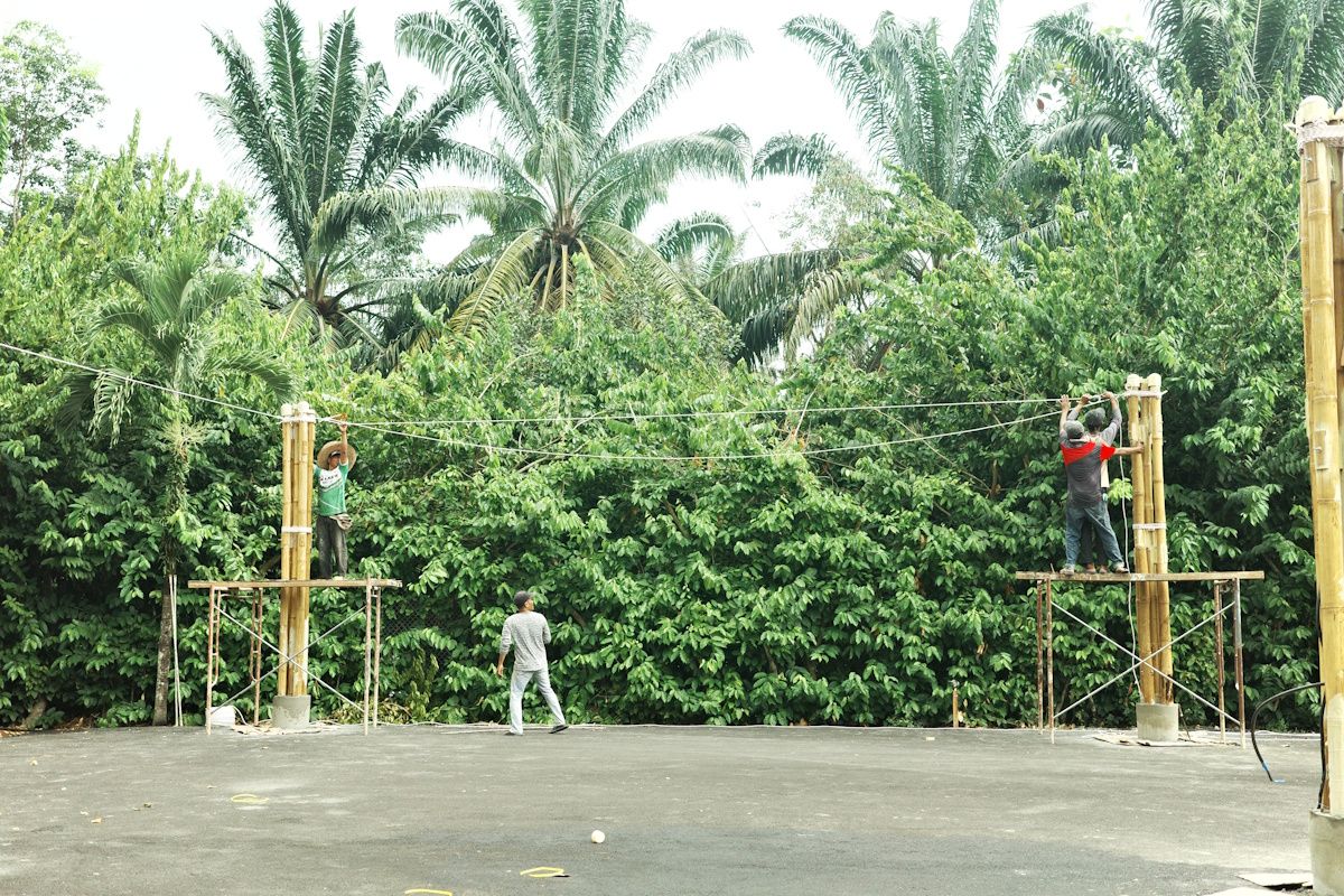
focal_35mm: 40
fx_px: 1493
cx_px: 672
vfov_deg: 33.4
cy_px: 448
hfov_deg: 48.5
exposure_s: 1/500
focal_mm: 26
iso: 640
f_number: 2.8
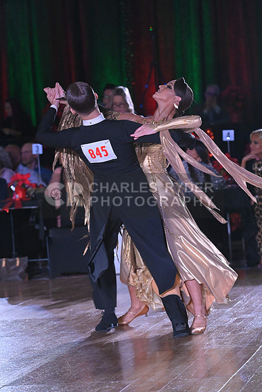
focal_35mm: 150
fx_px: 1636
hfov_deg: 9.2
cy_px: 196
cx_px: 131
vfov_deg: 13.7
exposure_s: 1/400
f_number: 5.6
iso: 4000
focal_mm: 150
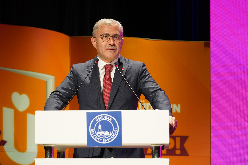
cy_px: 82
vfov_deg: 11.0
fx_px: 861
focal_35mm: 125
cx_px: 124
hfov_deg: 16.4
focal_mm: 125
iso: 1600
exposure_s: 1/60
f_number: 4.5
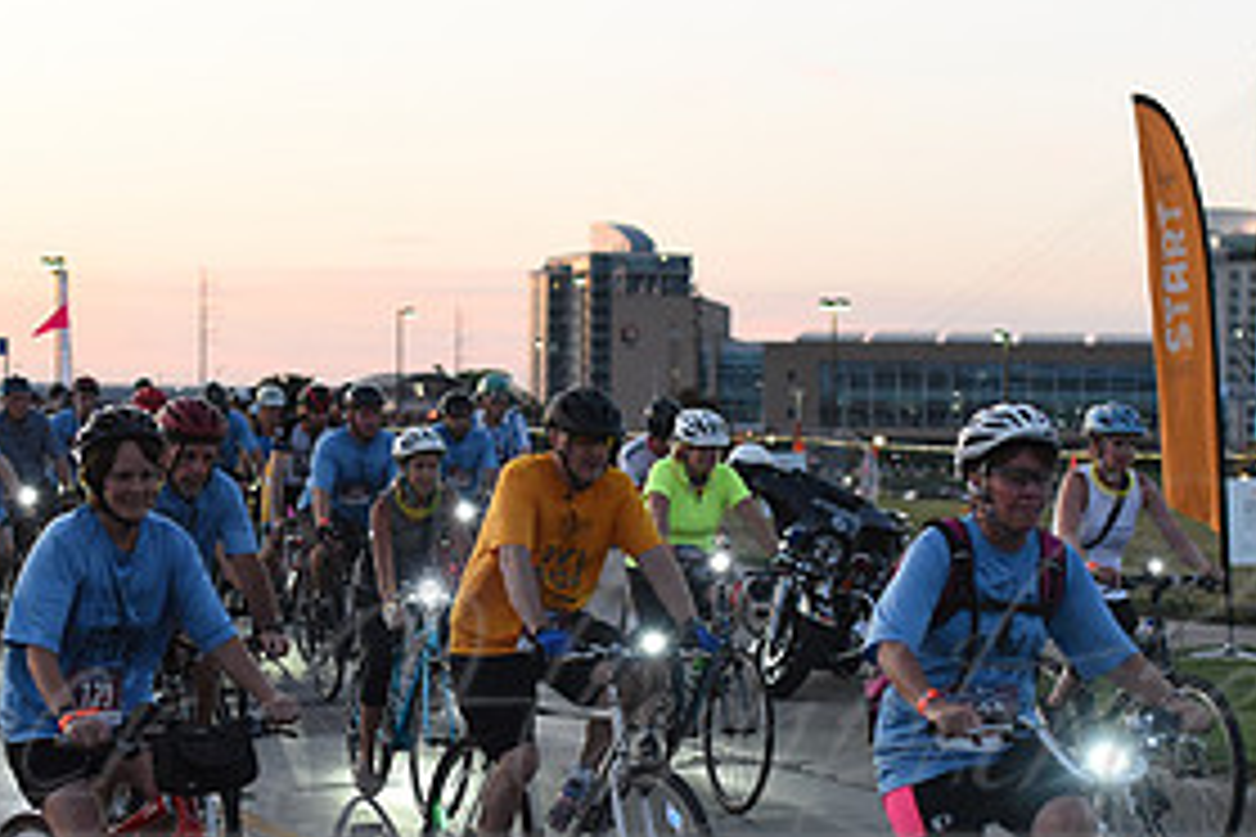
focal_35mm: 104
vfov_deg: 13.0
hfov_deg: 19.6
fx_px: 3628
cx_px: 522
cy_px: 767
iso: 2500
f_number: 2.8
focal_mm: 50
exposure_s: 1/400
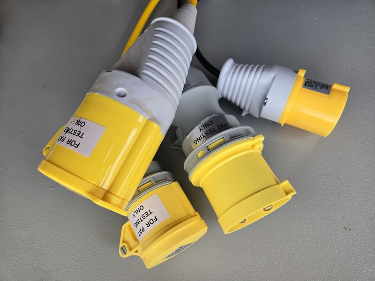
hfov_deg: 73.9
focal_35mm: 23
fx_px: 249
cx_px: 188
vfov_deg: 58.9
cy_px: 140
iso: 32
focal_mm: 5.4
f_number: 1.8
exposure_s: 1/180
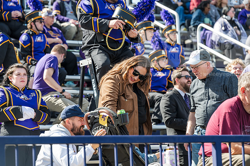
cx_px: 125
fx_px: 833
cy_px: 83
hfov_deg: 17.1
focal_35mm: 120
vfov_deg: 11.4
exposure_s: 1/250
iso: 80
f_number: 4
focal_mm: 120
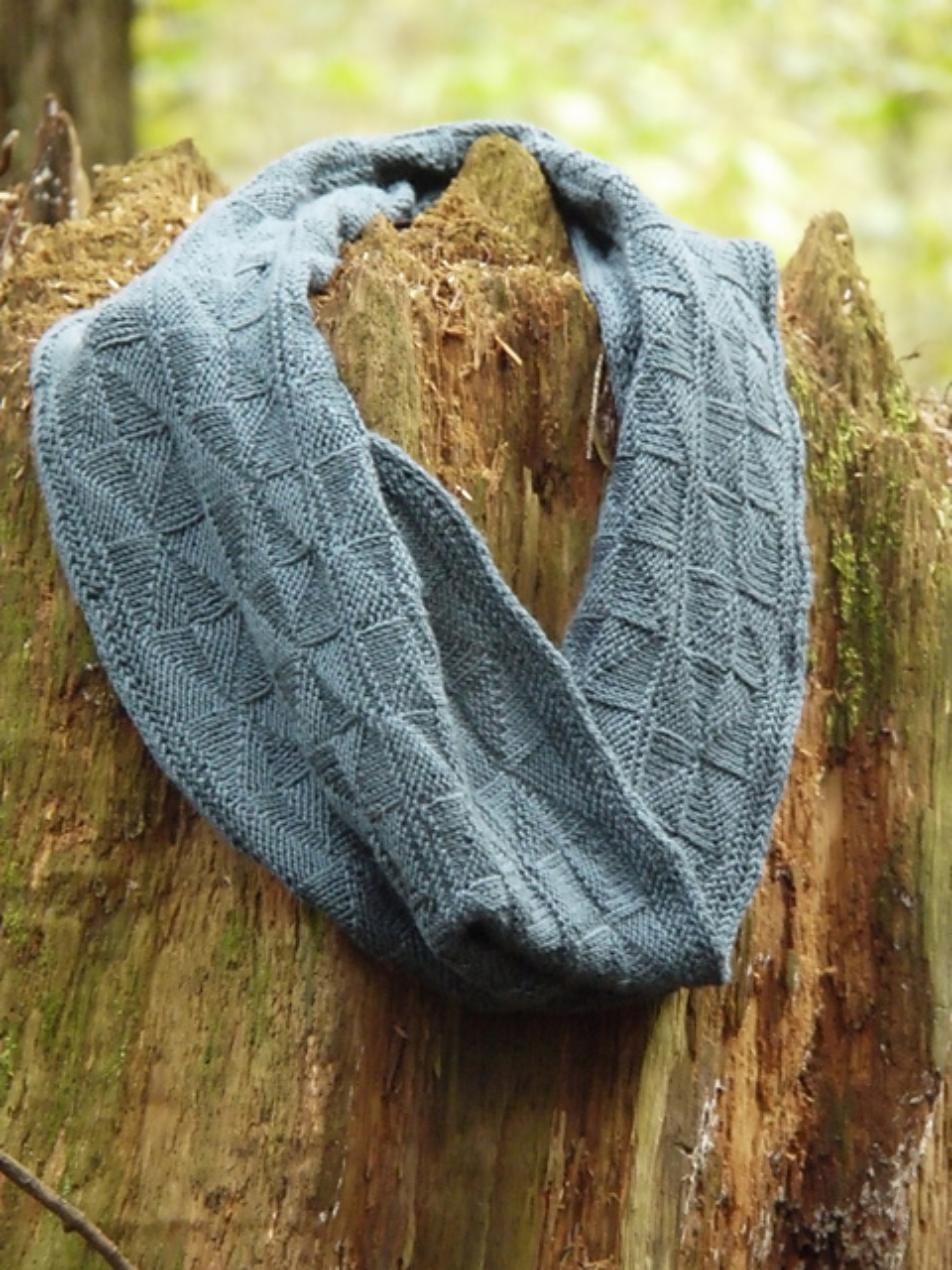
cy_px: 635
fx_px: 8801
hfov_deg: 6.2
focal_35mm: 240
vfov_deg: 8.2
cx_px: 476
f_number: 5.6
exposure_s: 1/50
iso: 3200
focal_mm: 120
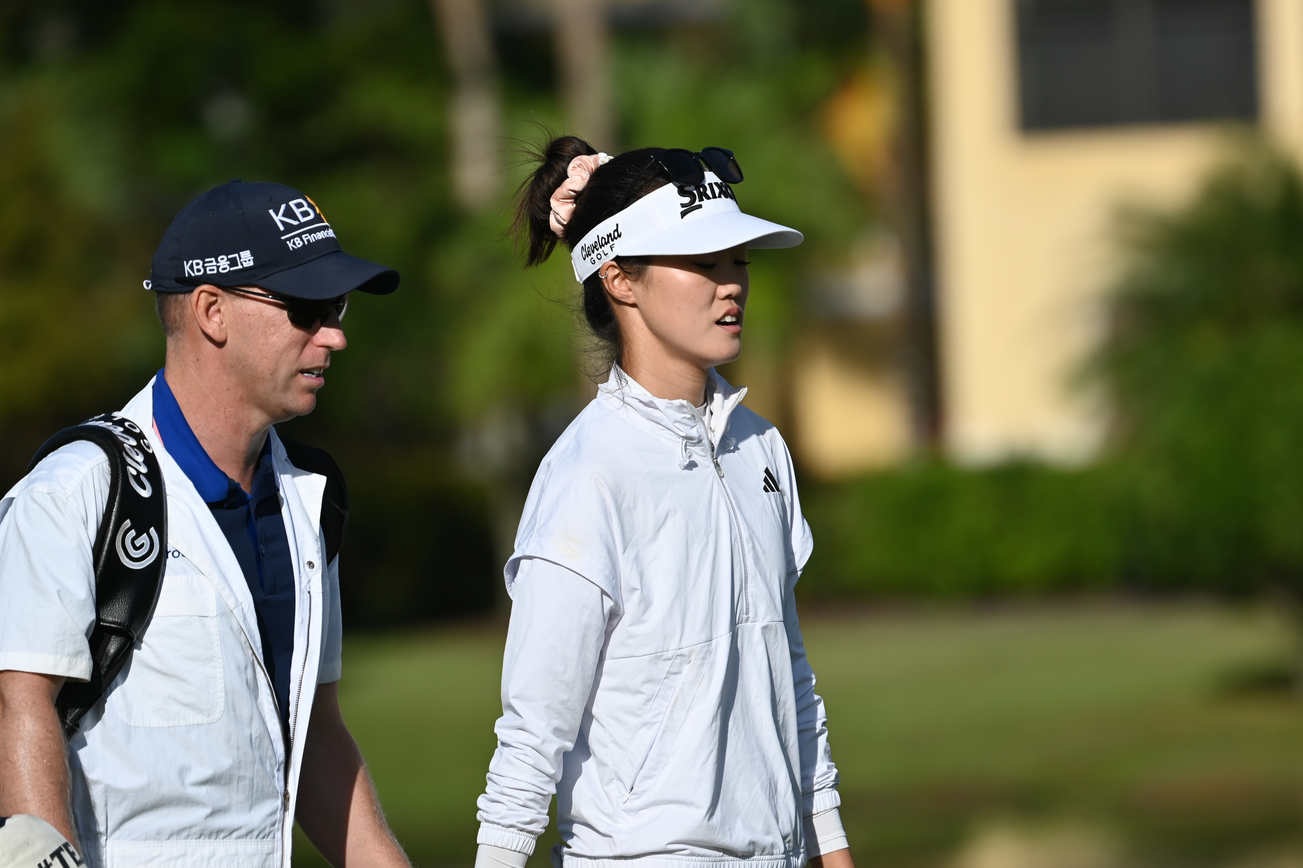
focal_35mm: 667
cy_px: 473
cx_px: 705
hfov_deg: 3.1
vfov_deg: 2.1
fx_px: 24139
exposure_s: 1/1000
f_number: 5.6
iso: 100
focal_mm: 400
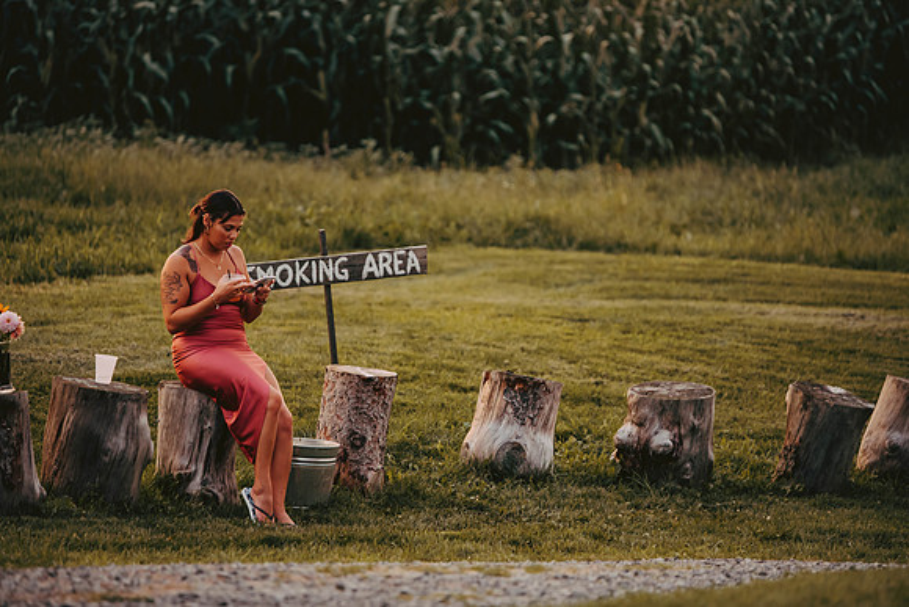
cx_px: 454
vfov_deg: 6.9
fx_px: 5051
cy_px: 304
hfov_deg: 10.3
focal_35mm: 200
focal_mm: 200
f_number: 2.8
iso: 640
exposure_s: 1/100
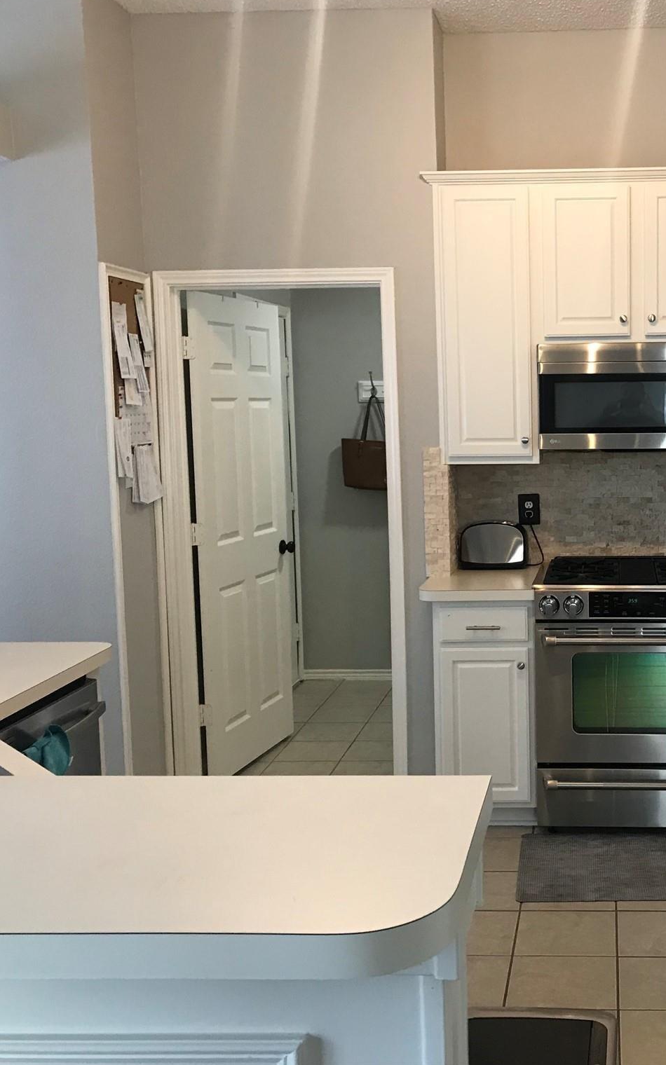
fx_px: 1162
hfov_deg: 31.0
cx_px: 560
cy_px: 529
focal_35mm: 40
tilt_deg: -5.6
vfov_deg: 49.3
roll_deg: +1.7
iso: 40
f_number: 1.8
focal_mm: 3.99
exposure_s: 1/20
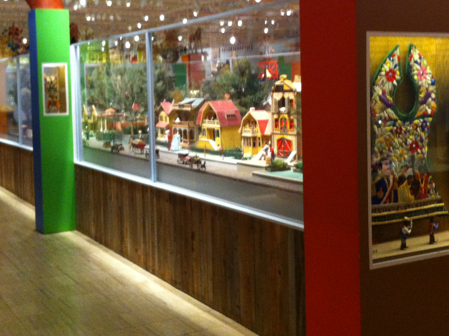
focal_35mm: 55
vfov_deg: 26.3
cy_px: 110
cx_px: 244
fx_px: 712
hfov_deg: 35.0
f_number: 2.8
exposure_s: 1/15
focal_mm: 3.85
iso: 320
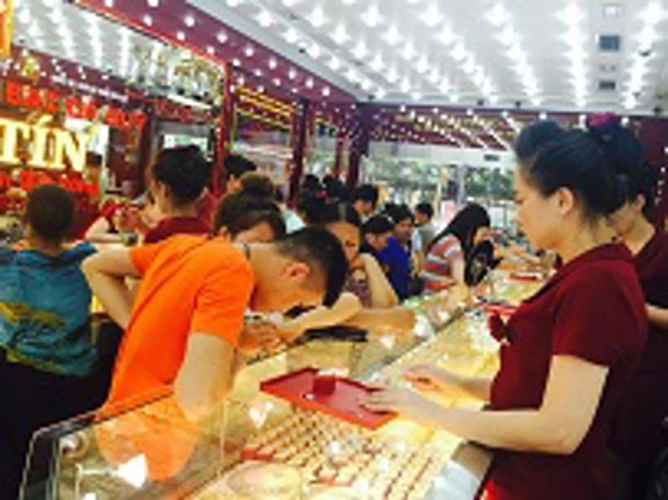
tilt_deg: -4.8
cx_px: 334
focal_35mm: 29
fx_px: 559
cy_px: 250
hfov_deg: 61.7
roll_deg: -8.3
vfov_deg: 48.2
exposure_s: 1/120
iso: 50
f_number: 2.2
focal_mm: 4.15
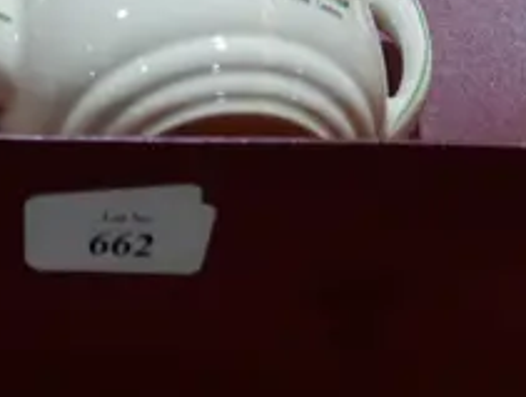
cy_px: -248
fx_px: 2801
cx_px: 100
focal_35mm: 184
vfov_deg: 7.9
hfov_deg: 10.7
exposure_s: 1/60
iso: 250
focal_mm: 19
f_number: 4.1
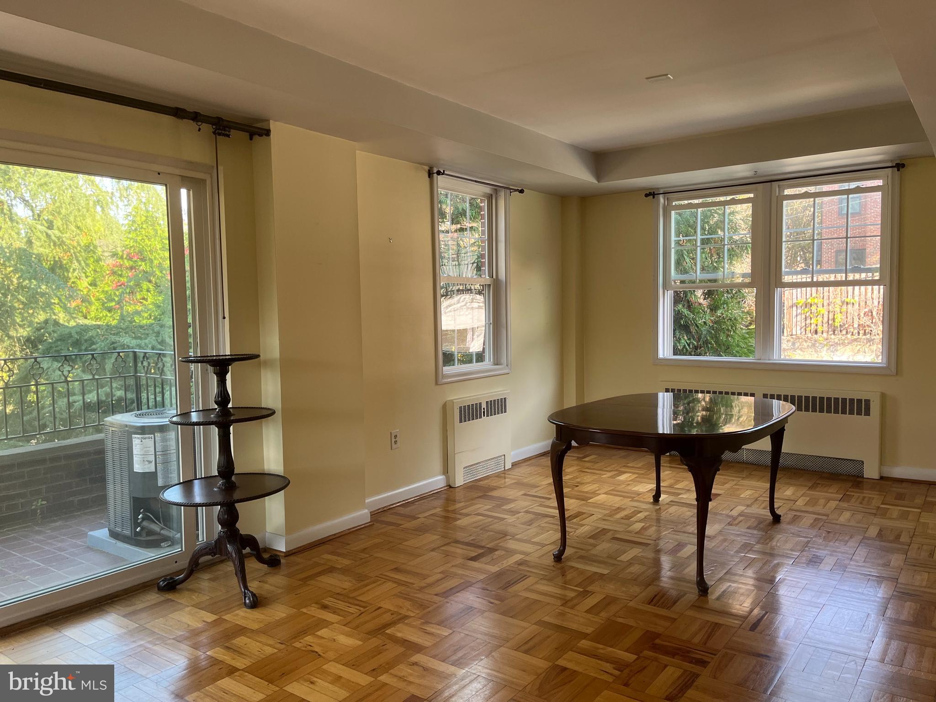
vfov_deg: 53.1
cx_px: 468
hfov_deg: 67.3
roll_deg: +0.5
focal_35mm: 26
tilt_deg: -3.7
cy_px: 351
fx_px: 703
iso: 100
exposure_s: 1/121
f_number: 1.6
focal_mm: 5.1
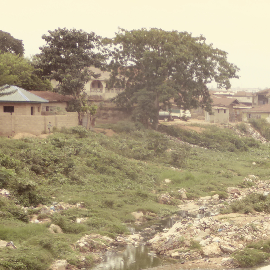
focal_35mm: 121
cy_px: 234
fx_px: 1068
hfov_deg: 14.1
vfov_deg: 14.3
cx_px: 285
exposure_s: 1/320
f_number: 4
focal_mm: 8.4
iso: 80
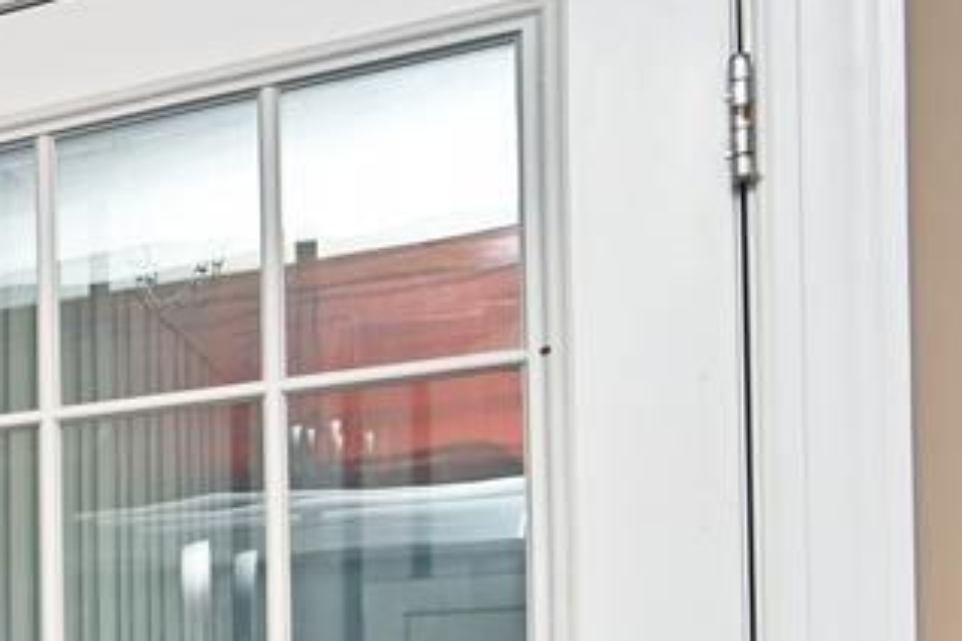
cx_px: -1249
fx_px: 1764
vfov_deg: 19.4
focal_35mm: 66
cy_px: 780
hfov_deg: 16.1
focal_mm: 14
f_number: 4
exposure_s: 1/60
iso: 200
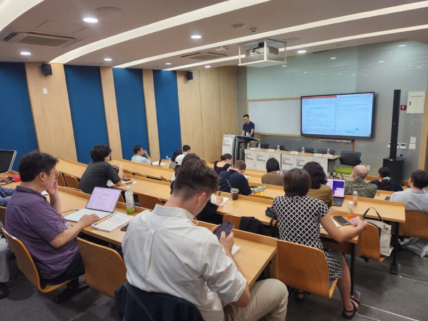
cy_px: 160
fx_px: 284
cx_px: 214
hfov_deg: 73.9
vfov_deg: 58.9
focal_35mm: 23
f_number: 1.8
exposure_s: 1/120
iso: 160
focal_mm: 5.4
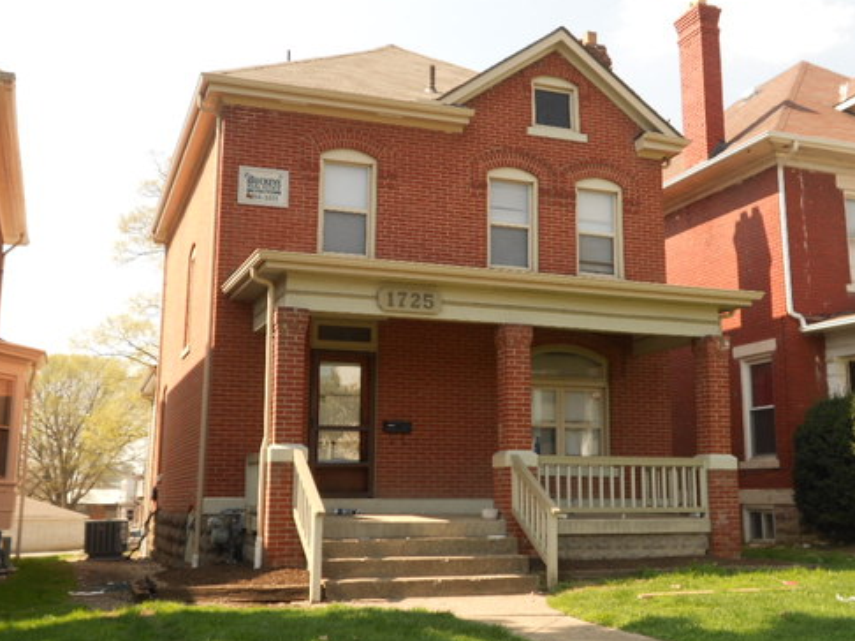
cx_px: 410
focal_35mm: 39
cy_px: 312
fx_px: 963
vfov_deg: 36.8
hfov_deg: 47.9
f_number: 3.9
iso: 80
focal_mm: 6.7
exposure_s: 1/250
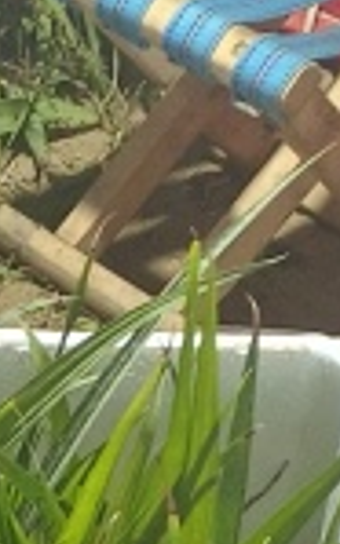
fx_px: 2582
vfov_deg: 9.5
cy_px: 1616
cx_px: -680
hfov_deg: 6.8
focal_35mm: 174
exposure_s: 1/40
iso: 1566
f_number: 1.88
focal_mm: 5.56
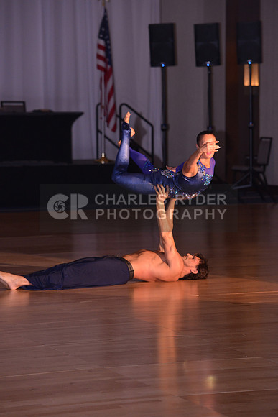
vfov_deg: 13.7
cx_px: 139
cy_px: 208
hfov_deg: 9.2
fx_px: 1736
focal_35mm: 150
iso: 1600
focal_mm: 150
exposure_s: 1/250
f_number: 5.6
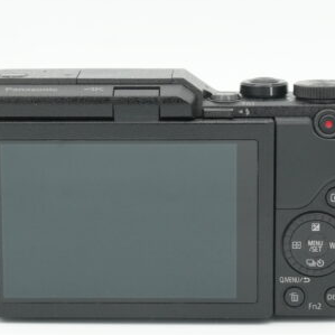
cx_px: 152
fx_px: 1706
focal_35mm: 156
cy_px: 204
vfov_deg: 11.2
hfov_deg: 11.2
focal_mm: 61
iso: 1250
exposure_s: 1/250
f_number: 11
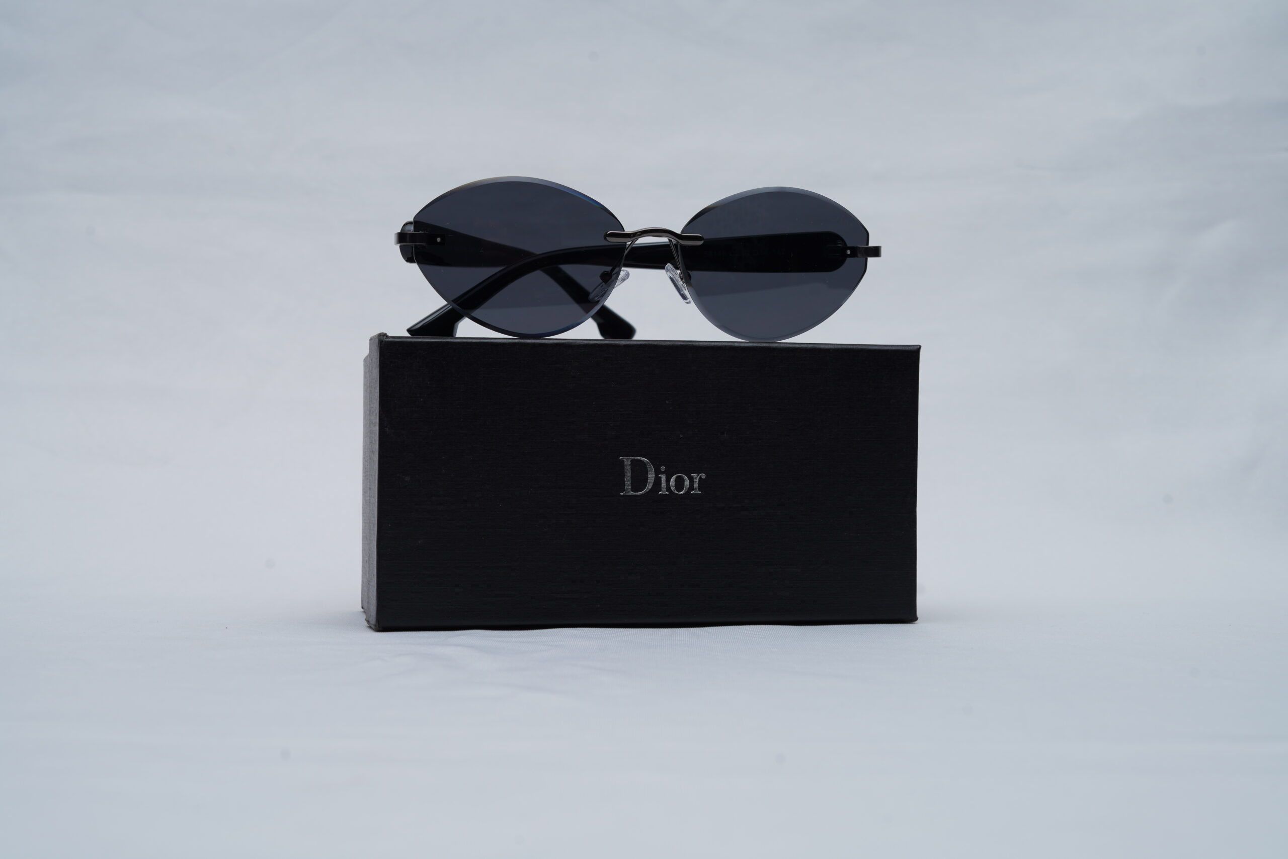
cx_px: 644
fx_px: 1789
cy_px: 430
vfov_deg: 27.0
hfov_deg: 39.6
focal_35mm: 50
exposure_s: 1/160
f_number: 9
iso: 100
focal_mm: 50
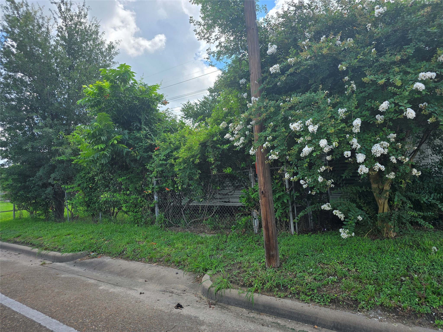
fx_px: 294
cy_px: 166
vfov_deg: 58.9
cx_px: 222
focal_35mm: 23
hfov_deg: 73.9
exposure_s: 1/580
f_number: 1.7
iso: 12
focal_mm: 6.3
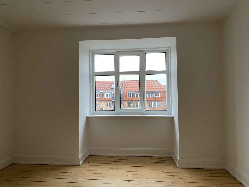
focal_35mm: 26
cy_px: 94
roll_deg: +0.4
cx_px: 124
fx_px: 187
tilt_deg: +0.5
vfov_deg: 53.1
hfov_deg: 67.3
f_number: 1.8
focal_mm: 4.25
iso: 250
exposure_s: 1/50
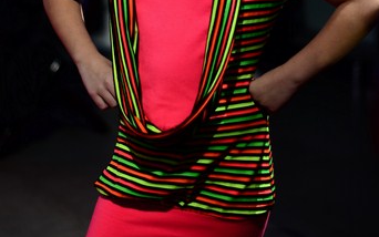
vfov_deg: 11.2
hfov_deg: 18.0
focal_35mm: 116
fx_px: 1199
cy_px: -2
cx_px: 190
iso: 320
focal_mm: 50
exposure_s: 1/160
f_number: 1.4
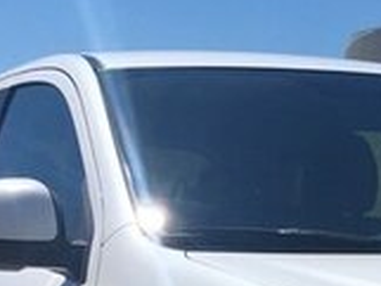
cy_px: 483
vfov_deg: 11.7
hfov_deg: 16.1
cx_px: 419
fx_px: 1311
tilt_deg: -12.2
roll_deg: -0.1
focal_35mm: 119
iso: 25
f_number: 2.2
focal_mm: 4.15
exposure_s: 1/3344
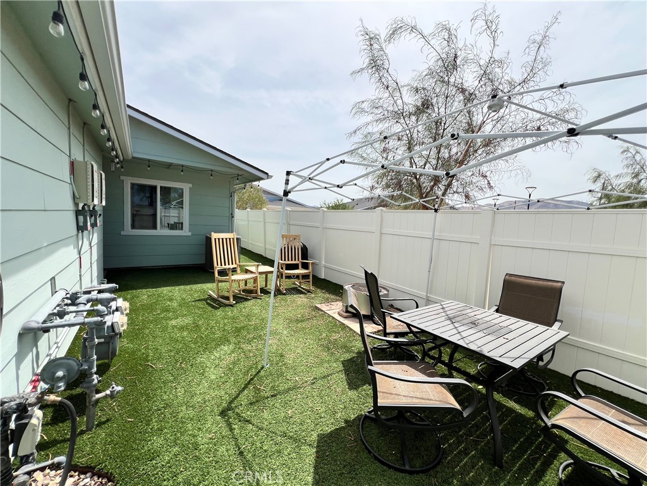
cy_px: 243
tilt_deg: -4.8
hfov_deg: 106.2
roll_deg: -3.1
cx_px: 324
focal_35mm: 13
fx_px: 243
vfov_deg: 89.9
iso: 32
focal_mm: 1.57
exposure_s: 1/1876
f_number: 1.8
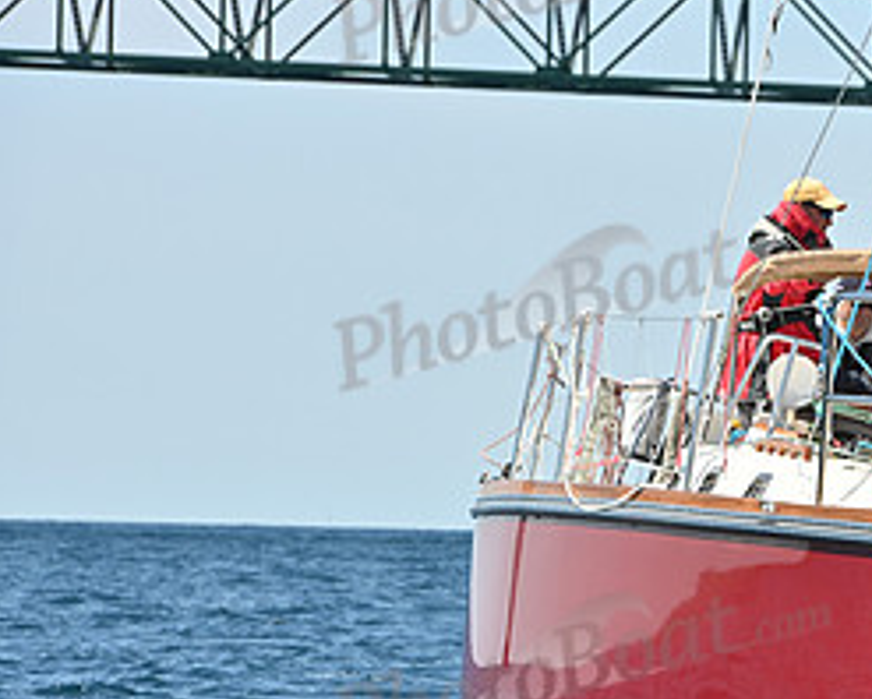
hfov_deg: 5.2
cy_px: 432
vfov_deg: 4.1
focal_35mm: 374
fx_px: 9660
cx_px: 1017
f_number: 9
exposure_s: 1/1000
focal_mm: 170
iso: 320
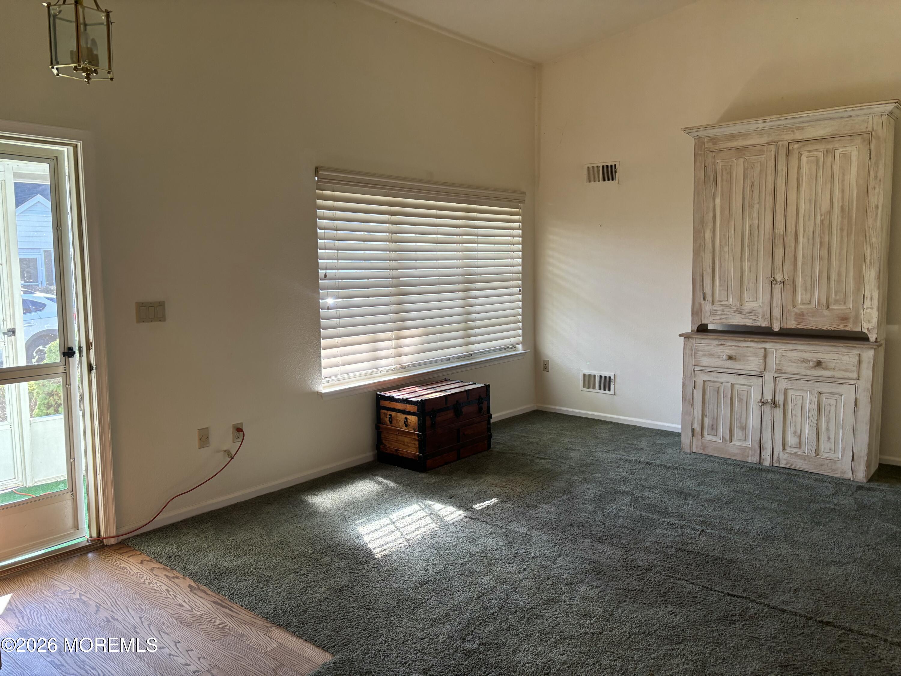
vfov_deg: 53.1
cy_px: 338
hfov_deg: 67.3
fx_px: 677
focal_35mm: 26
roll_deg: +0.6
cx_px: 450
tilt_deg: -4.9
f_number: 1.6
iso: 125
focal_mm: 5.96
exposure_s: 1/120
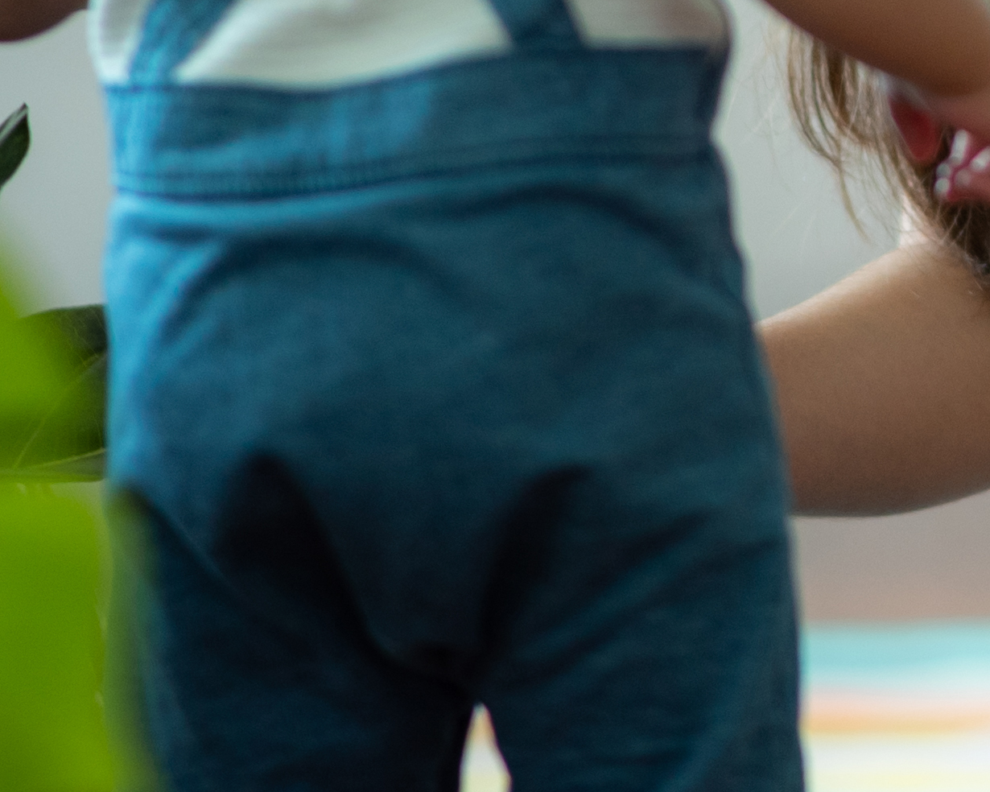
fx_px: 14123
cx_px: 1475
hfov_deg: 4.0
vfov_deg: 3.2
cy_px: -476
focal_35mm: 482
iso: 100
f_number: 1.4
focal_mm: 105
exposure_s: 1/320
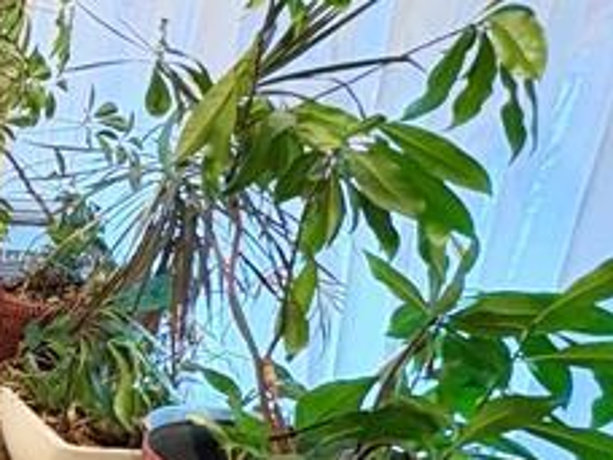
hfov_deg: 19.3
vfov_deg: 22.9
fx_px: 1116
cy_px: 385
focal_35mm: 63
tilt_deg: -17.7
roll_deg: +0.0
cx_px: -589
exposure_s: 1/60
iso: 250
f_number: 2.2
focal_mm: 2.22
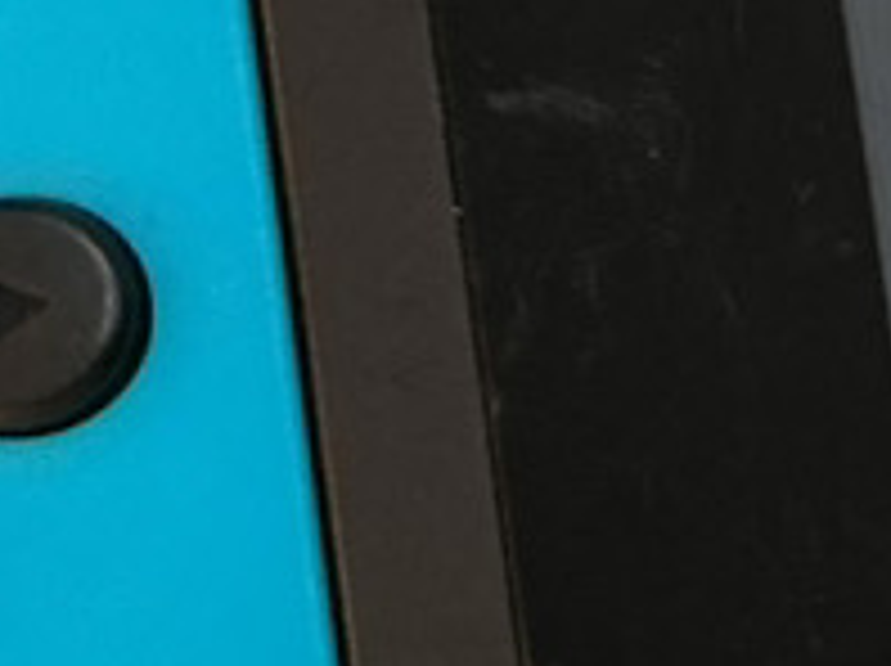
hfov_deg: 9.5
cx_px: 2408
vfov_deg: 8.4
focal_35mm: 176
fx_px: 4525
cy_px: 148
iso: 50
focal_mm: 3
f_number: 1.8
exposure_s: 1/120
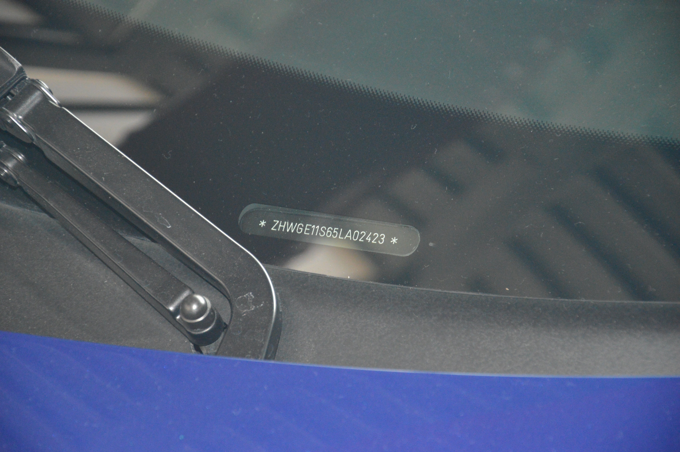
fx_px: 2972
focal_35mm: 158
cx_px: 340
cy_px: 226
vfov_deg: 8.7
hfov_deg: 13.1
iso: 2200
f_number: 5.6
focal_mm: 105
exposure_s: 1/60
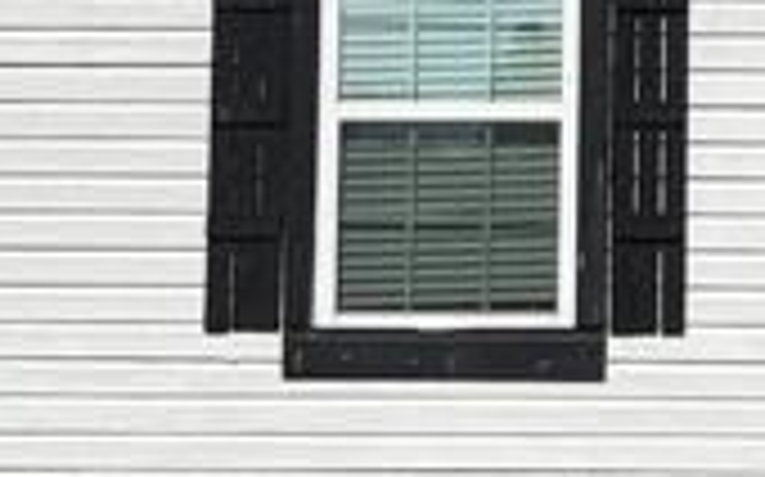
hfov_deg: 13.4
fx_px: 3188
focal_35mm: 153
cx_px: 814
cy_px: 72
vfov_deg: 8.5
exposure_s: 1/10309
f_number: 1.78
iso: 80
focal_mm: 6.76
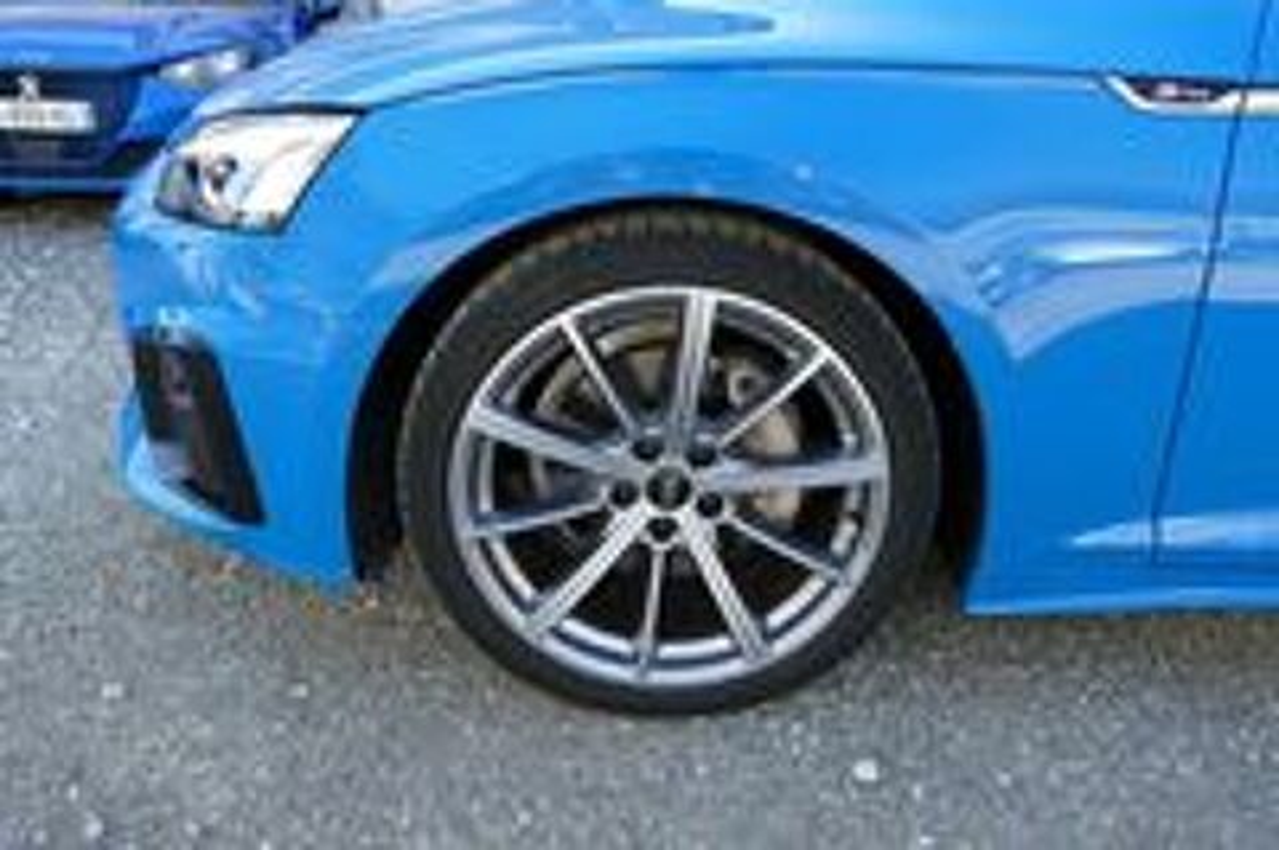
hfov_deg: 65.5
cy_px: 425
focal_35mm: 28
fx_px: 994
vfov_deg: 46.3
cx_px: 640
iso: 125
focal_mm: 10.36
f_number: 2.9
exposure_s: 1/160
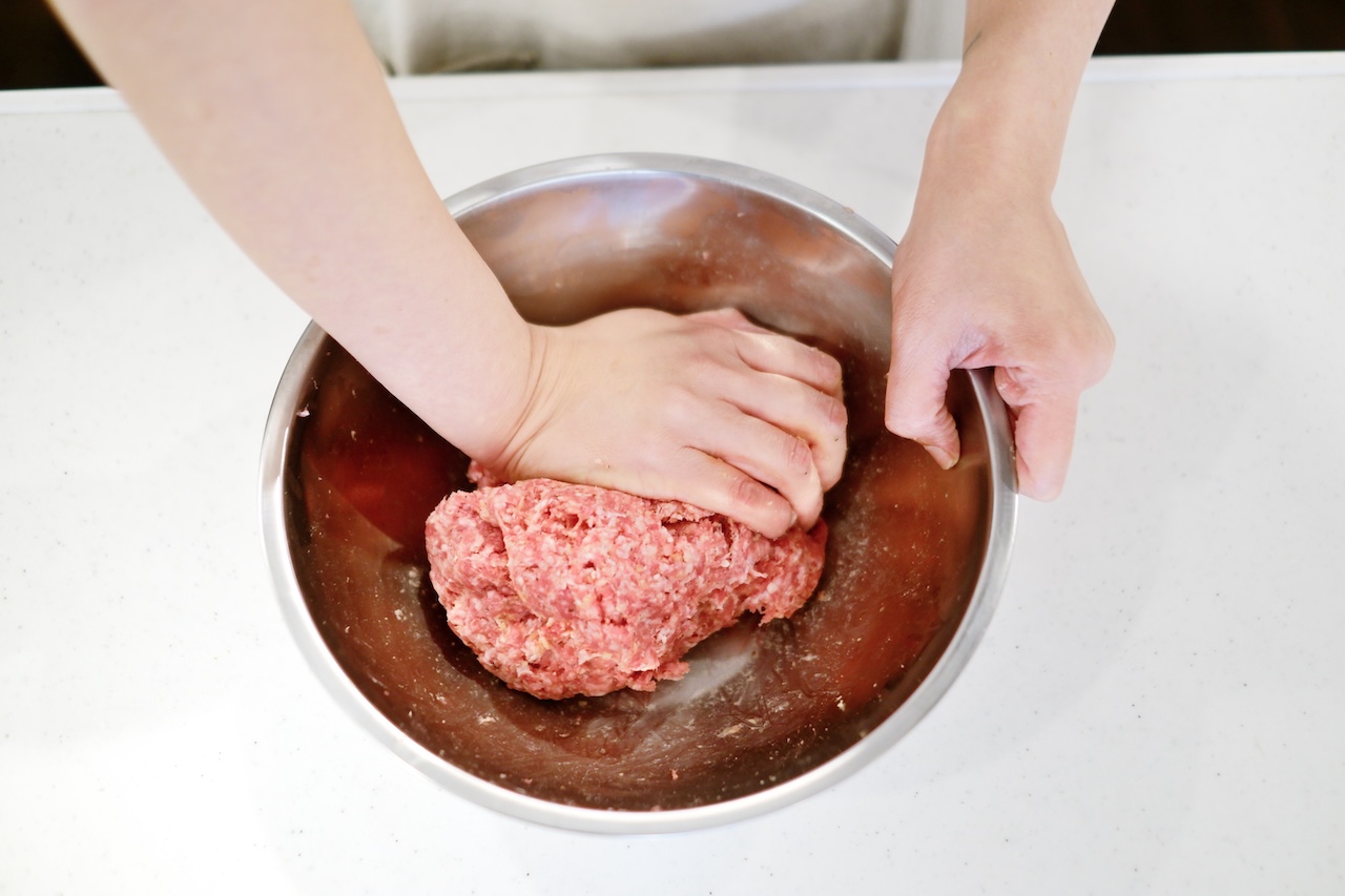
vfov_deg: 25.5
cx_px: 672
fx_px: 1980
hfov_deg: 37.5
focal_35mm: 53
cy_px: 448
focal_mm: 35
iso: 400
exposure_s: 1/100
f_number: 1.4
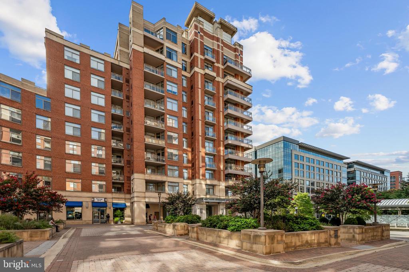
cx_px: 204
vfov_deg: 81.2
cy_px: 136
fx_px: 159
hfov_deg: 104.2
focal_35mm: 14
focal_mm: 14
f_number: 7.1
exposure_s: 1/250
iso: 100
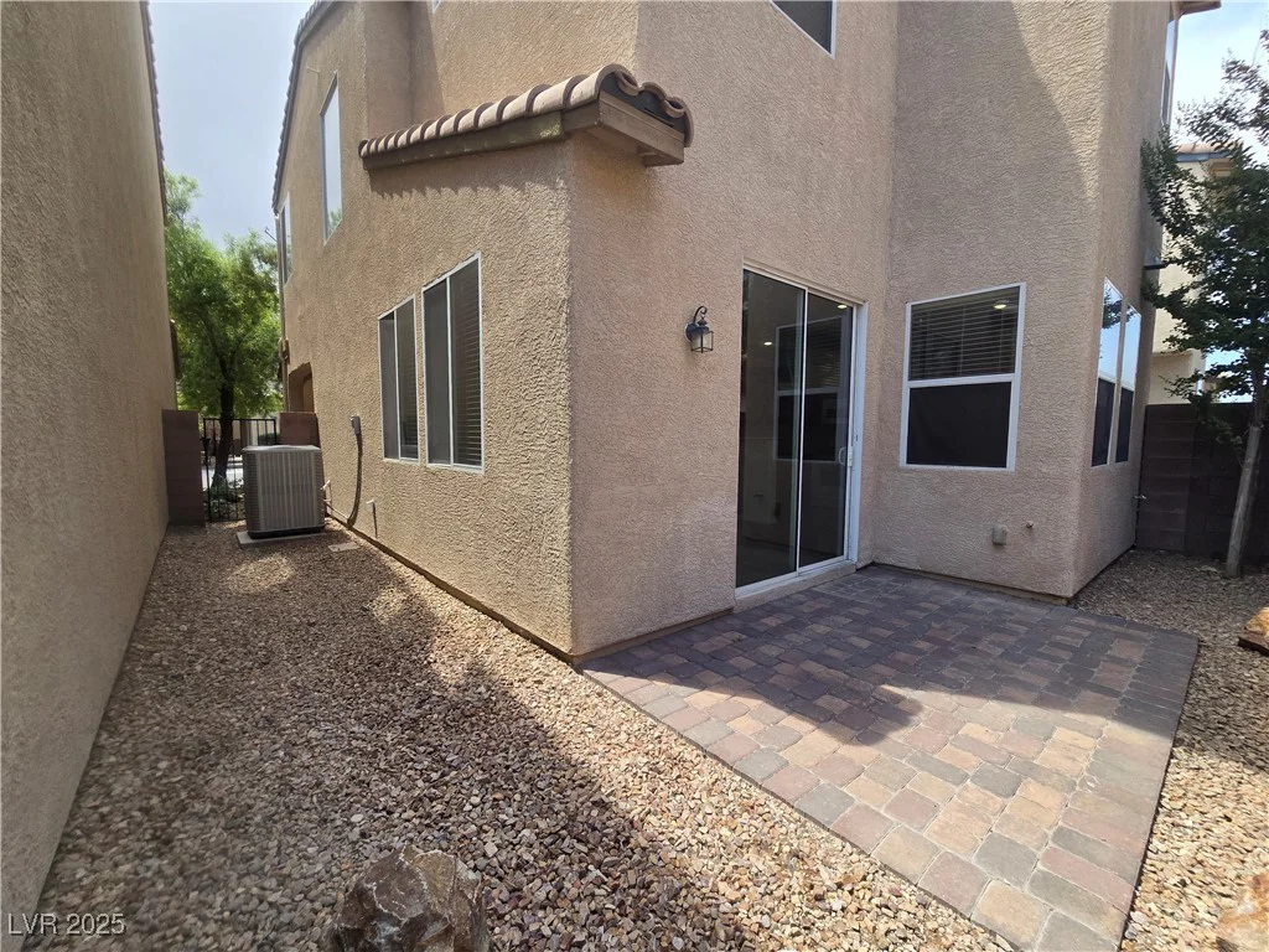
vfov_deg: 89.9
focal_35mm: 13
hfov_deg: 106.2
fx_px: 477
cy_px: 476
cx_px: 634
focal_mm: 2.2
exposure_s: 1/2000
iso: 125
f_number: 2.2
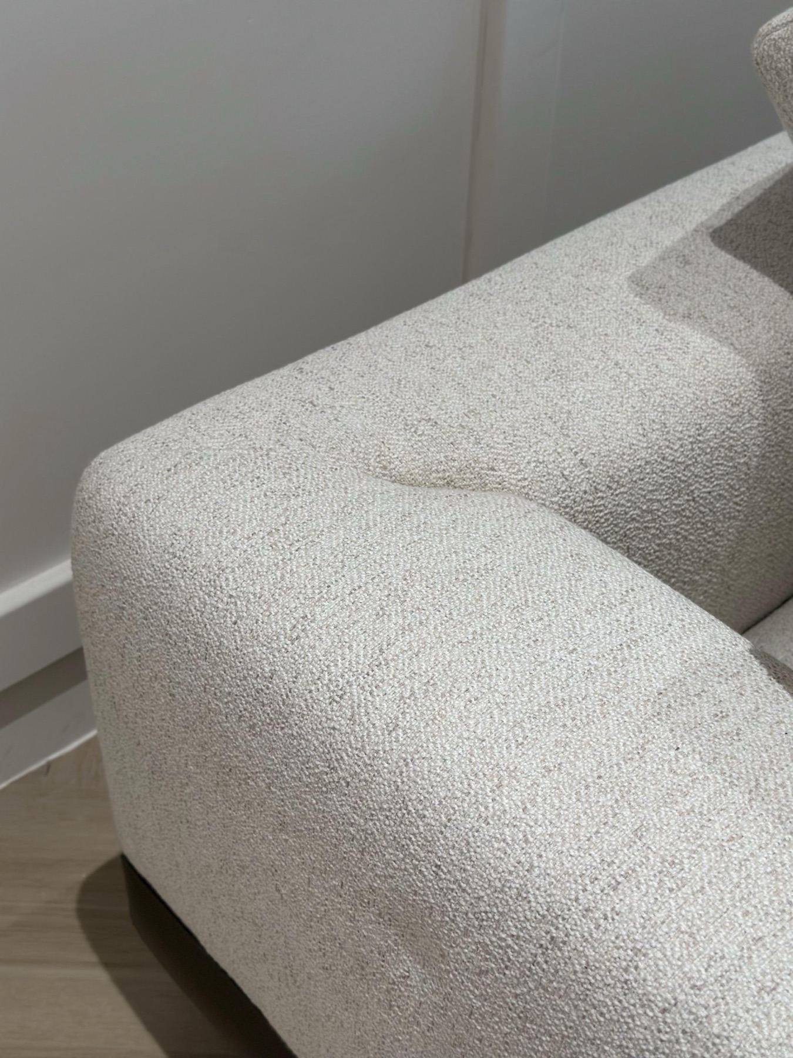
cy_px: 529
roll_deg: -1.9
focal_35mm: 48
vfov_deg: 39.7
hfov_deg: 30.3
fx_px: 1466
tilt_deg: -41.6
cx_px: 396
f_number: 1.78
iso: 64
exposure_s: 1/134
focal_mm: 6.86
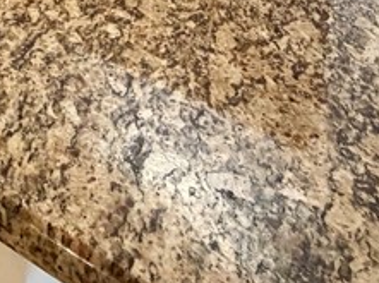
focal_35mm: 65
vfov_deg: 16.8
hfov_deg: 28.2
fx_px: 711
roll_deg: -1.2
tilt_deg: -8.3
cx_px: 9
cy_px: -286
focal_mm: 2.22
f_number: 2.2
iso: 200
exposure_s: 1/120
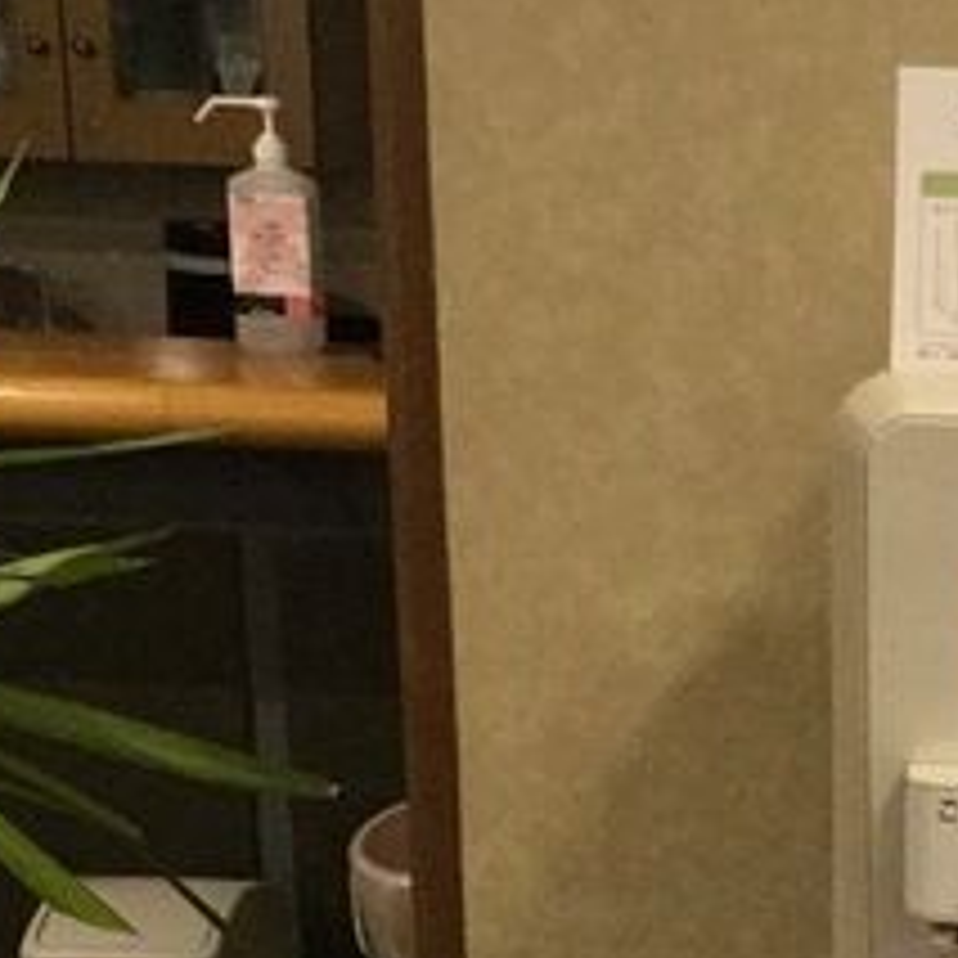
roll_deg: -2.4
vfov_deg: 15.7
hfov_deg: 15.9
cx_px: 1190
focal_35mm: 105
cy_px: 1284
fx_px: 3288
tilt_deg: -19.6
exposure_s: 1/17
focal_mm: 3.3
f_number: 2.4
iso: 200
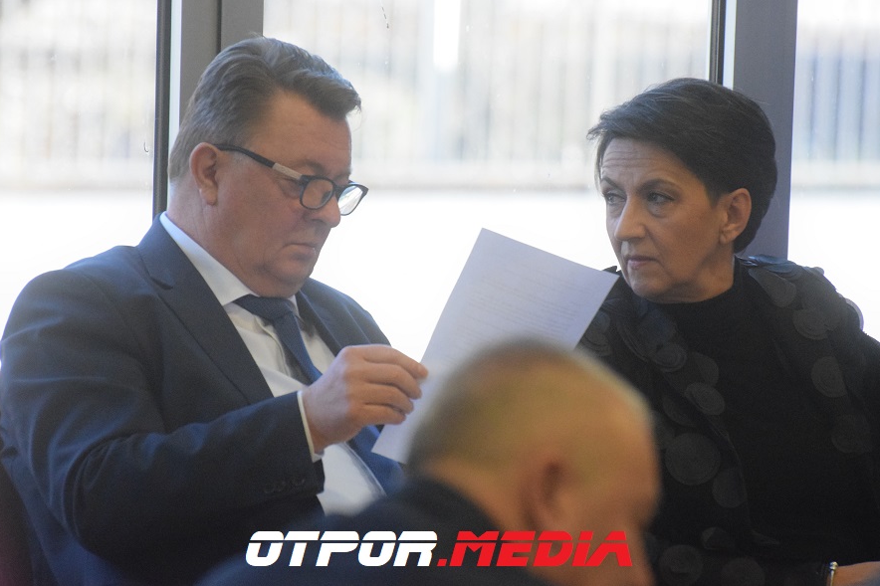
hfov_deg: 6.1
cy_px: 297
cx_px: 443
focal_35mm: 336
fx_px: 8211
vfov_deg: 4.1
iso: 6400
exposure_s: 1/320
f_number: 5.3
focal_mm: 220
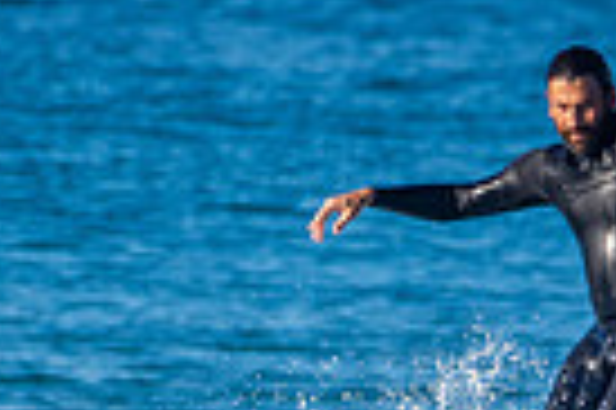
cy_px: 651
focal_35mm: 3185
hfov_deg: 0.6
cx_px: 441
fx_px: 54434
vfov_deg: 0.4
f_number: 5.6
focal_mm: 500
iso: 250
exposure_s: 1/1250
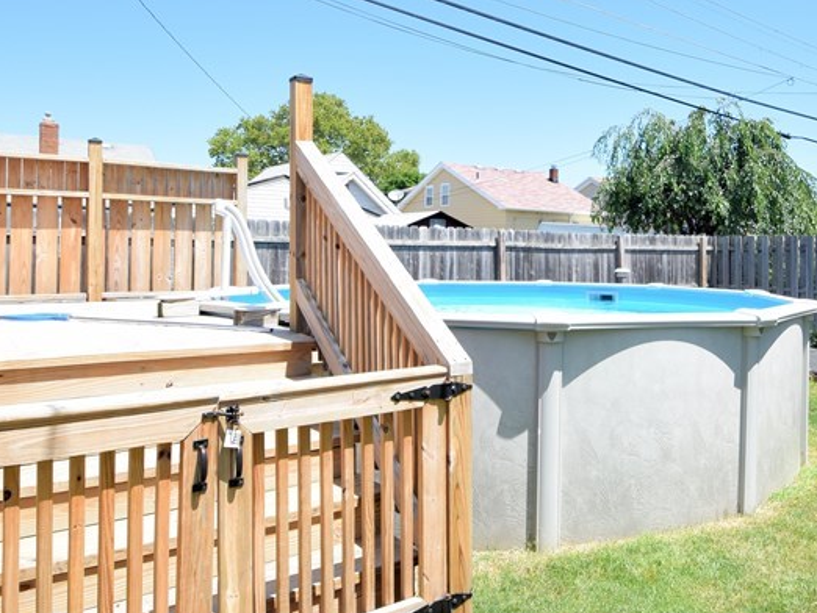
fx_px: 708
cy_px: 252
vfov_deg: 46.6
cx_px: 542
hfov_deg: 58.6
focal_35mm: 30
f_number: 8
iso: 200
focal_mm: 10
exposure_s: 1/250
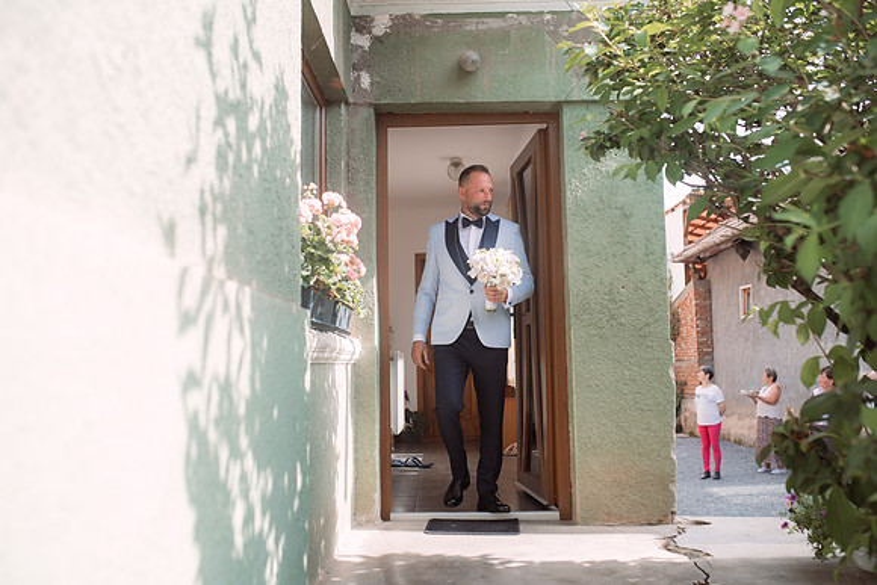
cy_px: 292
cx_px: 438
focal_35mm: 35
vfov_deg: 37.9
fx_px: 853
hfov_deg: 54.4
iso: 100
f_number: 2.8
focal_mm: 35
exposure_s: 1/400
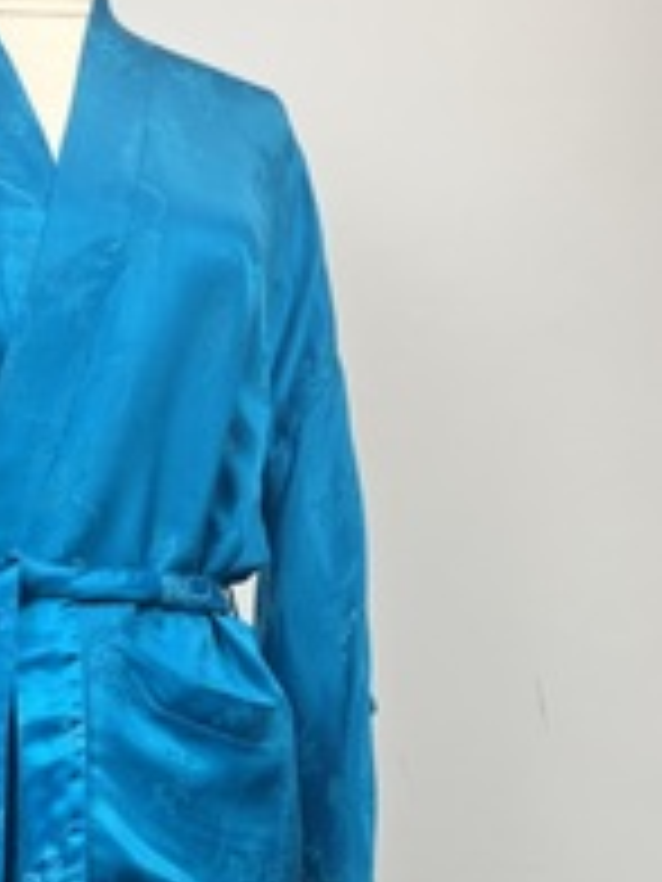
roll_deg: +0.3
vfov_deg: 35.6
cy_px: 632
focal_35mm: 53
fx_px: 1351
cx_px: 14
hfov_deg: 26.2
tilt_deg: +1.2
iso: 64
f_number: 1.6
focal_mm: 5.1
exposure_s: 1/120
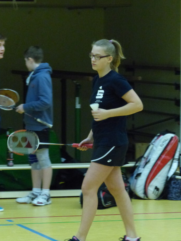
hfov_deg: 6.8
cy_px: 127
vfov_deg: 9.1
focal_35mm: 217
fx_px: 1513
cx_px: 83
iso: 1600
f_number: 4
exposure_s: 1/125
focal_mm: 35.1
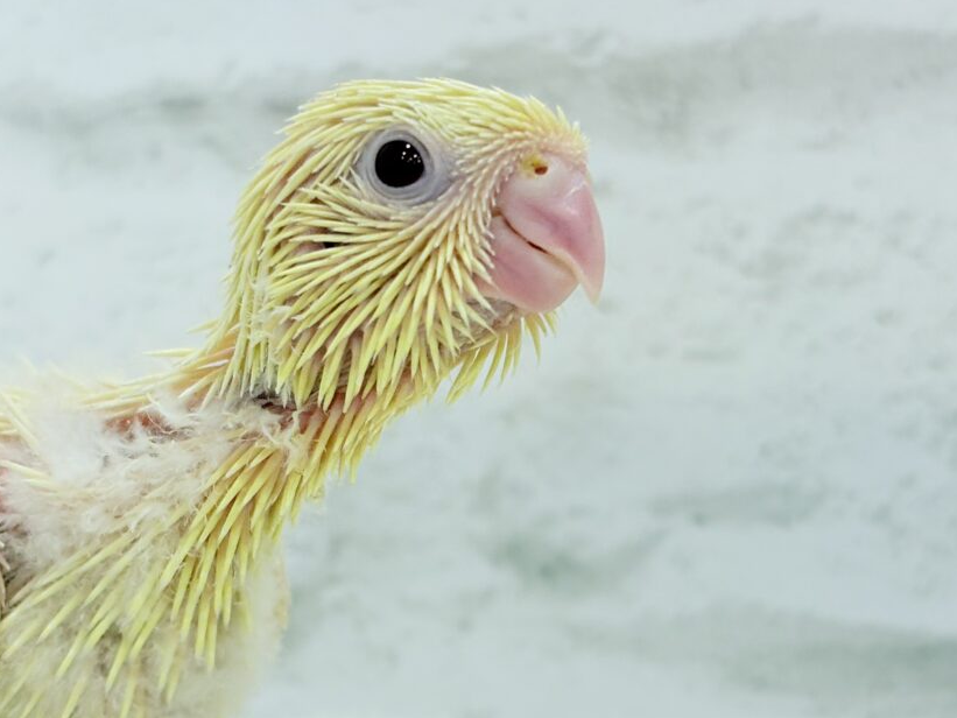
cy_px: 518
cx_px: 338
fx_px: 2101
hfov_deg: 25.6
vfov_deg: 19.3
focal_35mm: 76
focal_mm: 5.96
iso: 64
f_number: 1.6
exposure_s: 1/100
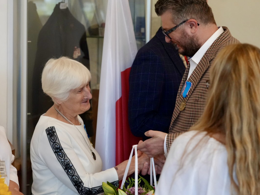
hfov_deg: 15.7
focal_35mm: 125
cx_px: 96
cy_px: 123
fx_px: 939
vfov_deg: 11.9
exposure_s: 1/160
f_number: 4
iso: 6400
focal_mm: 85
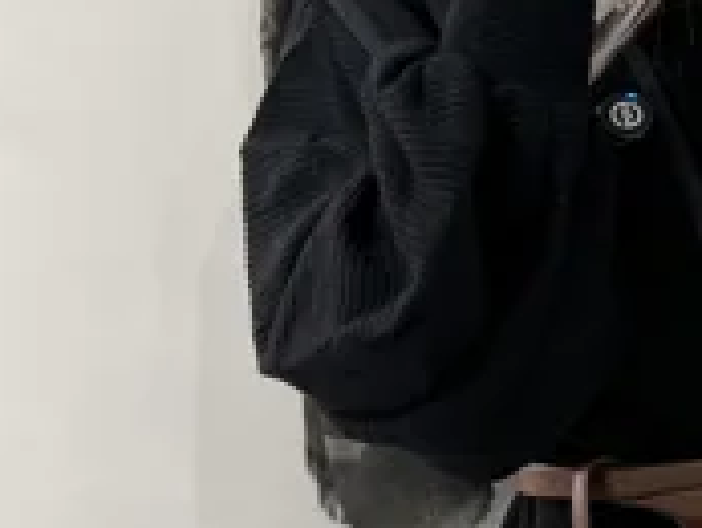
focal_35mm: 96
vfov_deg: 15.2
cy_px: 12
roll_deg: +1.6
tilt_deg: -7.1
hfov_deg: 19.6
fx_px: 1948
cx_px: 767
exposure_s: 1/50
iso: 400
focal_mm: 5.7
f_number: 1.5
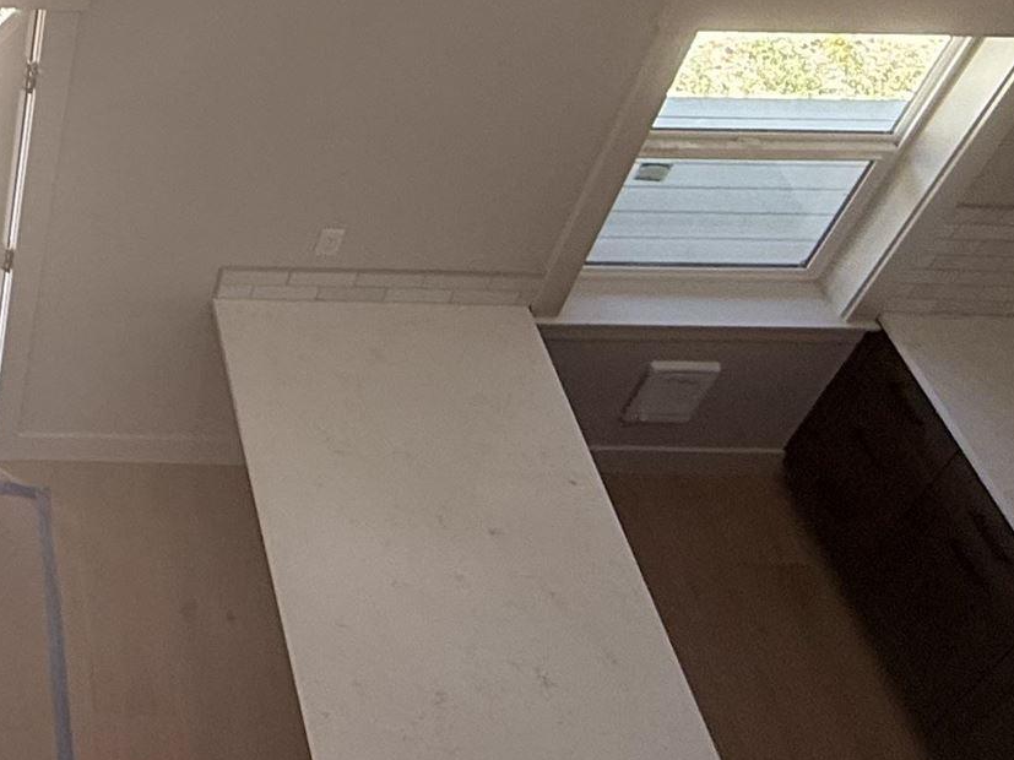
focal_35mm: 52
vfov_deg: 26.3
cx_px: -145
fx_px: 1523
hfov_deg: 31.8
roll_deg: -0.8
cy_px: -32
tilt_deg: -37.7
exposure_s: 1/120
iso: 80
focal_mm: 2.22
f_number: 2.2
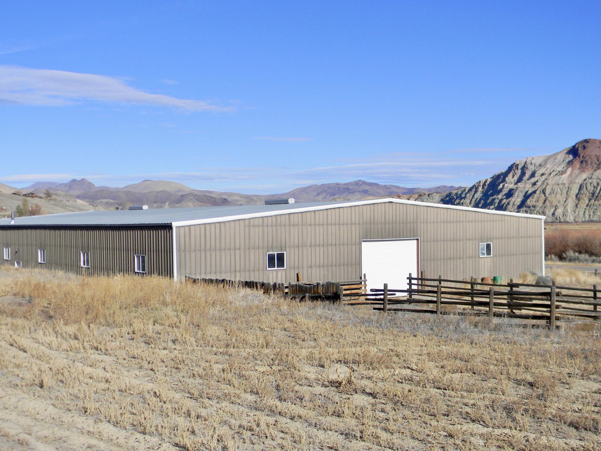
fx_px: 799
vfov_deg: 31.5
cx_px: 291
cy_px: 243
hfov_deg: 41.2
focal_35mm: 46
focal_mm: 6.4
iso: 80
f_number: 7.4
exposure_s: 1/337
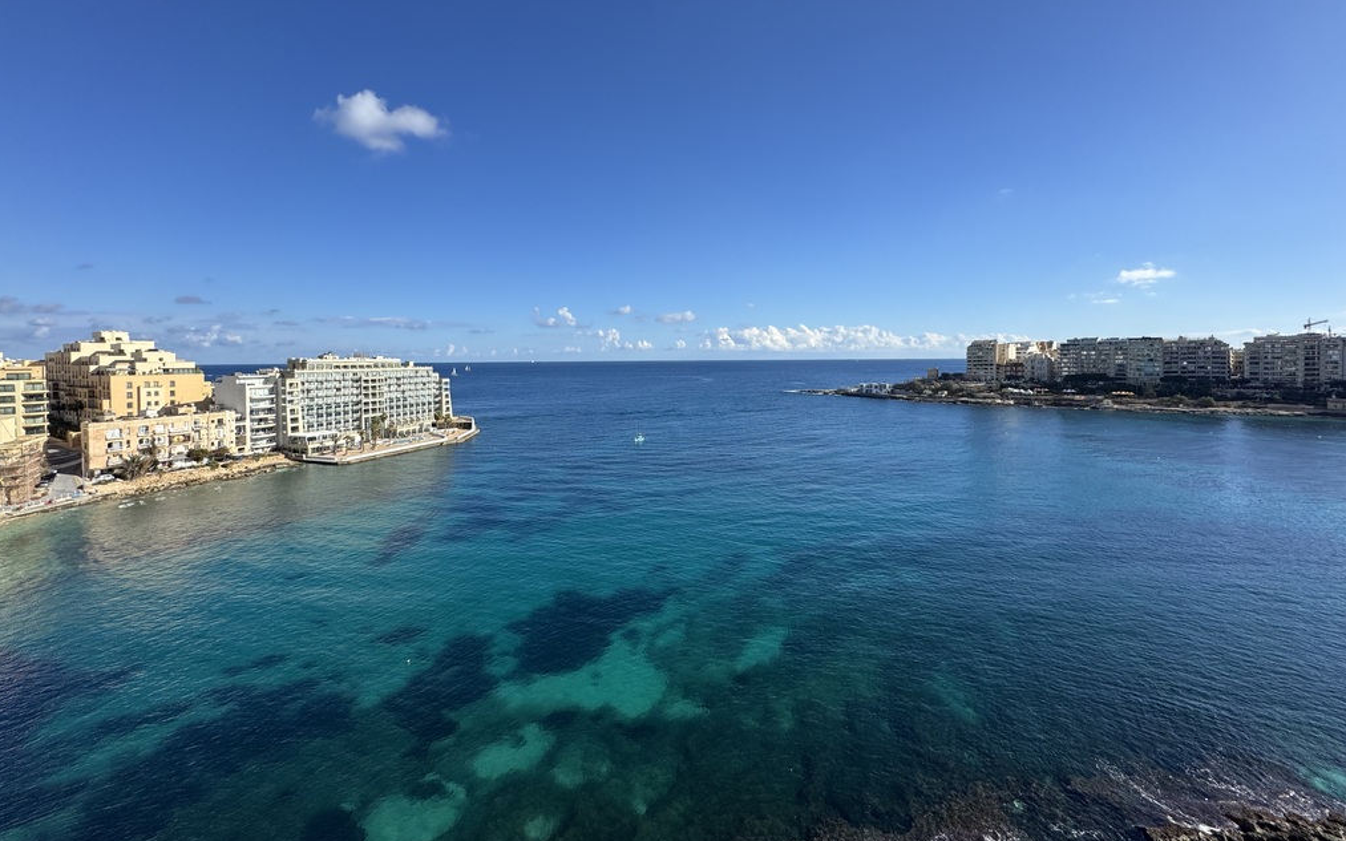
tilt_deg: -0.7
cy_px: 368
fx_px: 550
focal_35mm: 15
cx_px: 667
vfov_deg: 74.5
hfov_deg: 101.5
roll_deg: +0.1
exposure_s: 1/2342
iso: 50
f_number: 2.2
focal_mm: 2.22
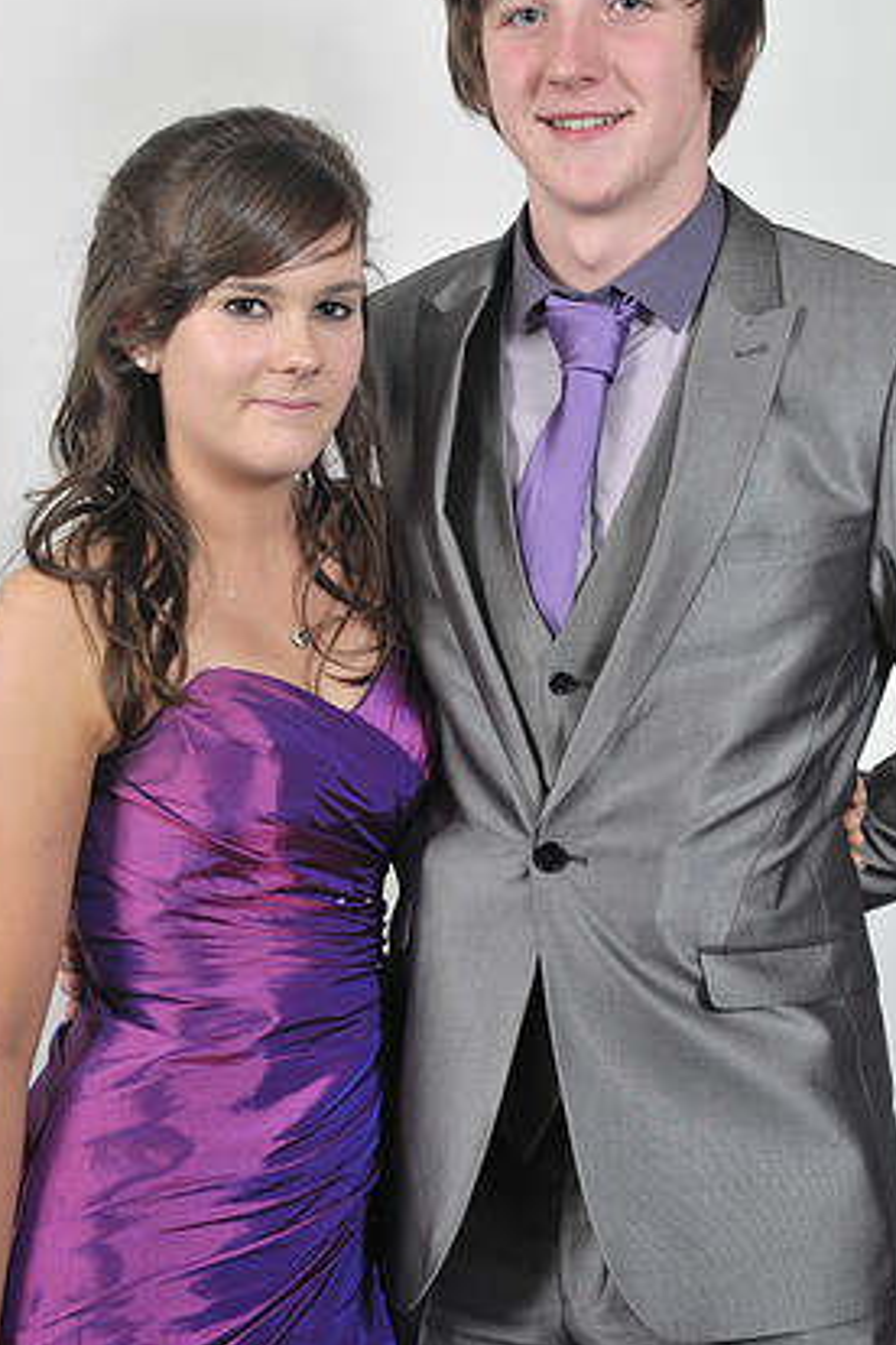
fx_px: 2874
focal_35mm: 77
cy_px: 552
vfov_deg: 26.3
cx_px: 474
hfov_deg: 17.7
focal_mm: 55
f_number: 7.1
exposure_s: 1/160
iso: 1000
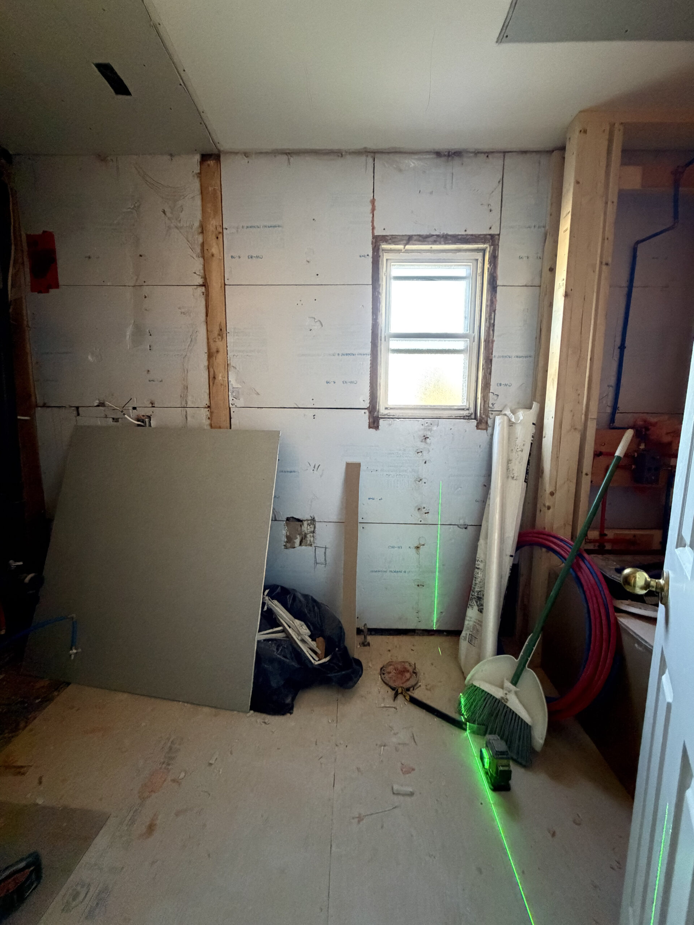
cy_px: 462
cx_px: 347
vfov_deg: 102.1
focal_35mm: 14
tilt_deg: -7.2
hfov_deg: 85.7
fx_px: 374
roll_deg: -1.0
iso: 1000
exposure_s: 1/60
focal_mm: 2.22
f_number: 2.2
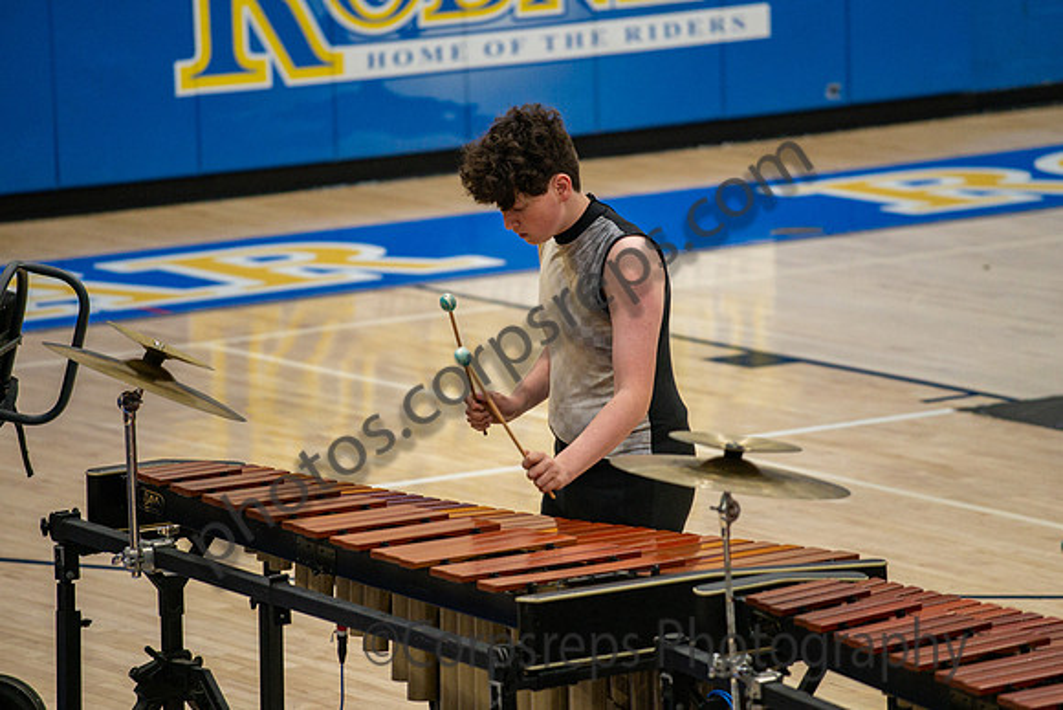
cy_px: 352
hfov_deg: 8.2
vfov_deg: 5.5
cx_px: 539
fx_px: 7418
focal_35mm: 251
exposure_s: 1/500
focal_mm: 200
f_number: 4
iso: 3200
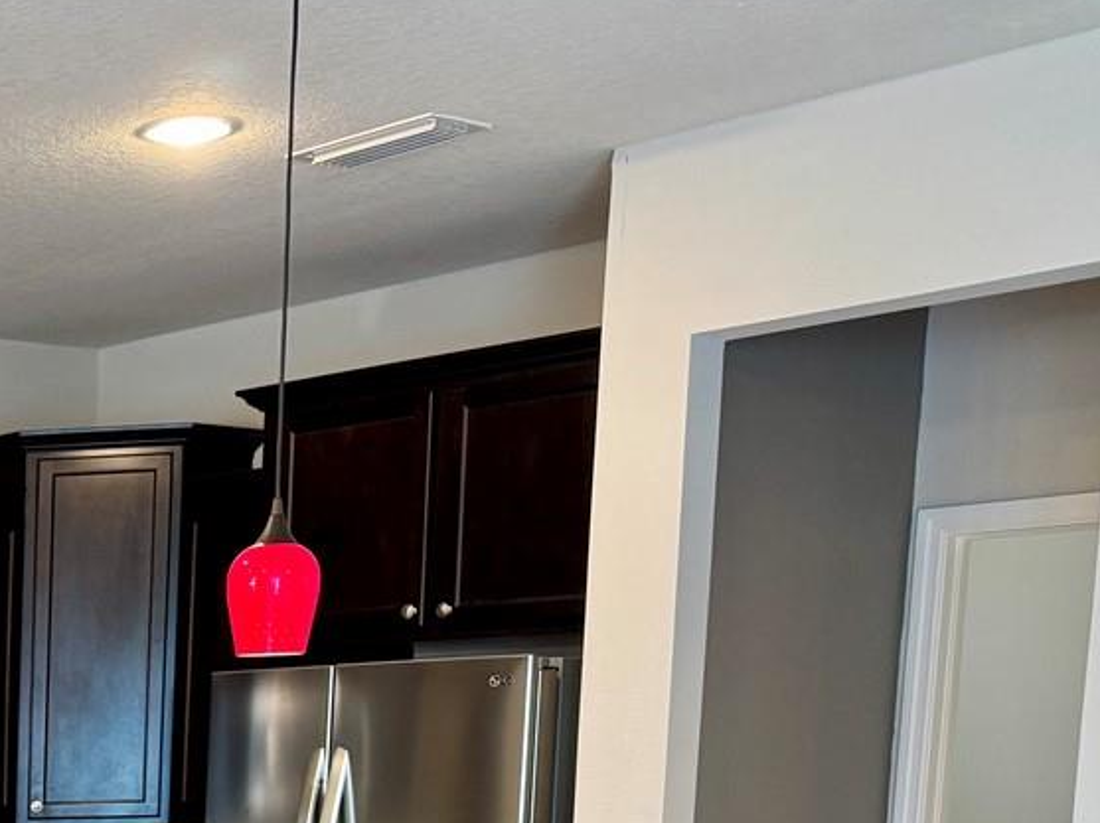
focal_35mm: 69
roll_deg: +0.8
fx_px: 2191
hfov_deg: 23.9
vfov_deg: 19.3
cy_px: 1129
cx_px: -415
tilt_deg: -9.3
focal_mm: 6.76
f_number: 1.78
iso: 200
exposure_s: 1/60
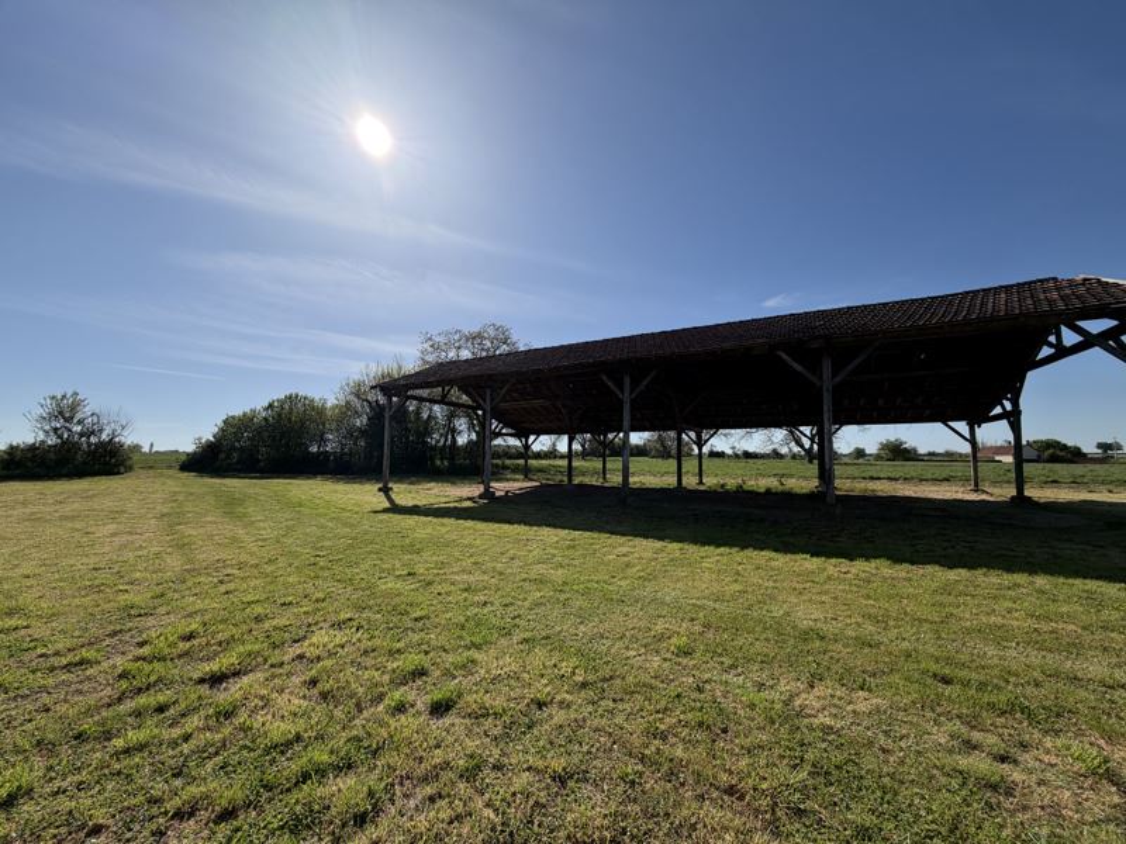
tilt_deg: +5.6
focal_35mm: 14
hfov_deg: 102.1
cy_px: 422
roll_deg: +2.7
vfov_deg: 85.7
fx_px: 455
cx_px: 563
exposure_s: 1/1312
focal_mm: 2.22
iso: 20
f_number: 2.2
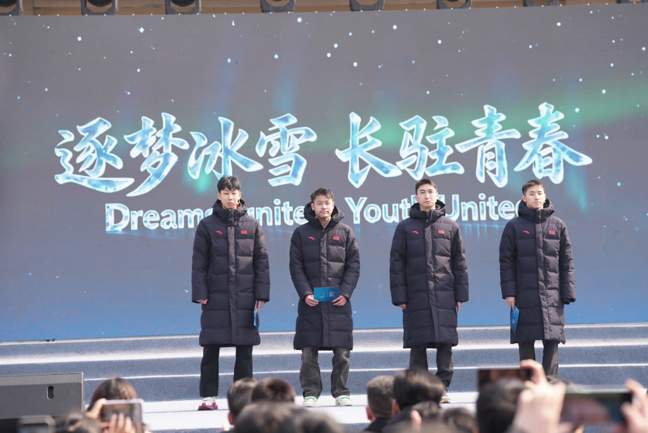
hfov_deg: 15.6
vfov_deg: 10.5
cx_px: 324
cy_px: 216
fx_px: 2359
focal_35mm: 131
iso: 80
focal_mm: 131
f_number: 4.5
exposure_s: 1/160
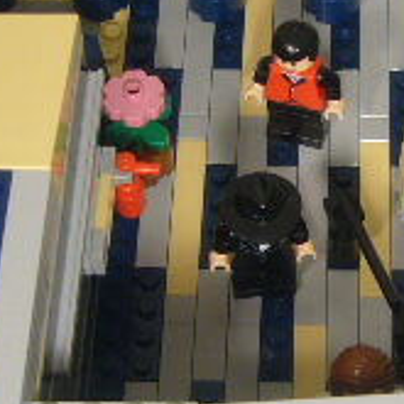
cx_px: 355
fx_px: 1584
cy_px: 260
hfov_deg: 14.4
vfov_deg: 14.5
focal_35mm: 120
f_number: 2.8
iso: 100
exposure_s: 1/40
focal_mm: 5.8
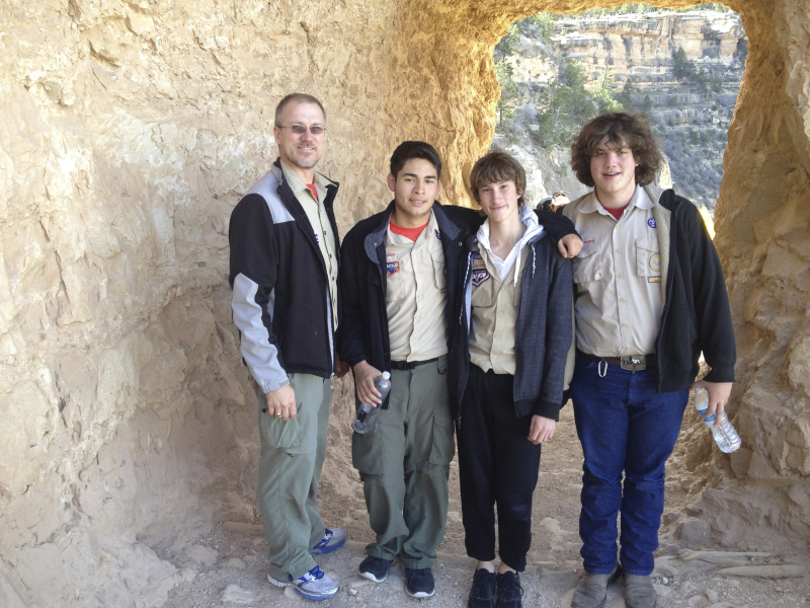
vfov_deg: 40.7
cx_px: 405
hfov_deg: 52.6
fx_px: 819
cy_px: 304
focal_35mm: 35
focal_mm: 4.28
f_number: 2.4
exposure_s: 1/120
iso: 64
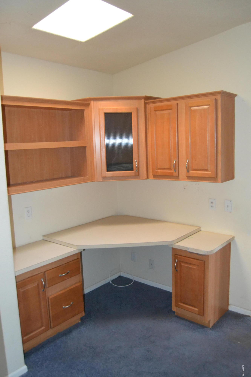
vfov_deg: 64.6
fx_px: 298
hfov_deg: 45.7
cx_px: 126
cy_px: 188
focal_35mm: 28
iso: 3200
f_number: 3.5
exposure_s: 1/60
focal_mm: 19
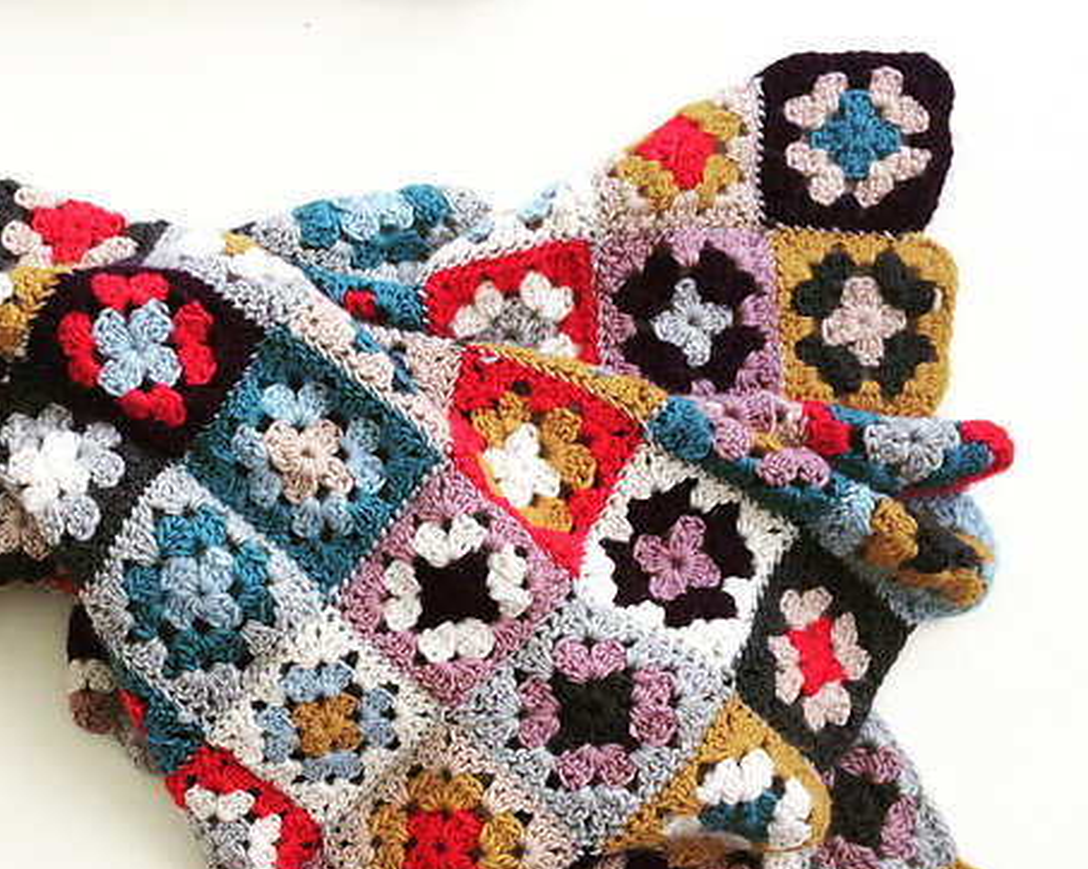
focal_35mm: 40
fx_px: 1287
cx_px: 341
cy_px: 555
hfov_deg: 45.0
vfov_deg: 37.0
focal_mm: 4.15
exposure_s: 1/277
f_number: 2.2
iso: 32
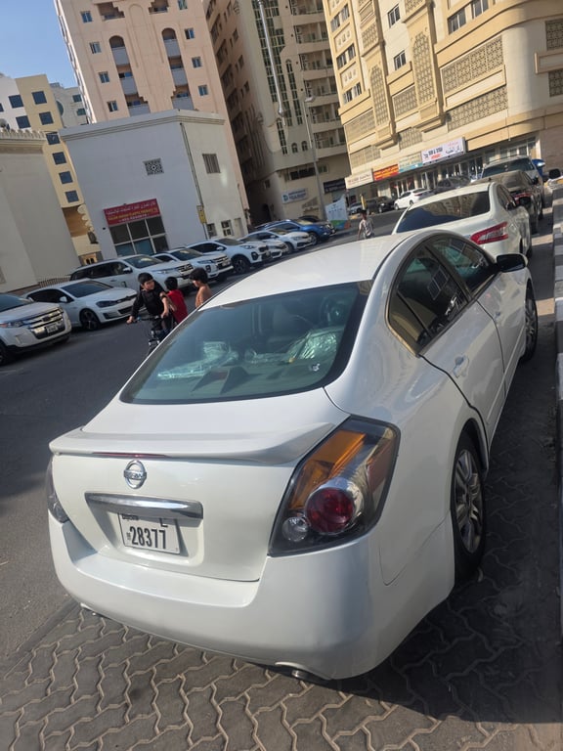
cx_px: 282
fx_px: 499
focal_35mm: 23
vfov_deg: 73.9
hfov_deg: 58.9
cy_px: 376
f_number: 1.7
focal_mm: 6.3
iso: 80
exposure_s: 1/6150
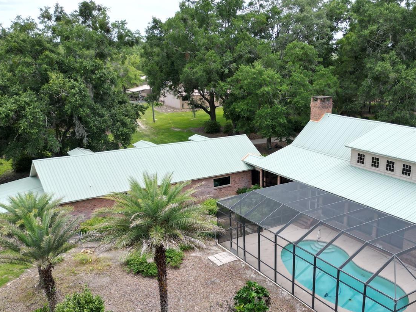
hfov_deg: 51.8
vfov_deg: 40.2
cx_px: 271
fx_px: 421
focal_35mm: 35
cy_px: 206
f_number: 1.7
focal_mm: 6.72
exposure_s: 1/1500
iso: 150
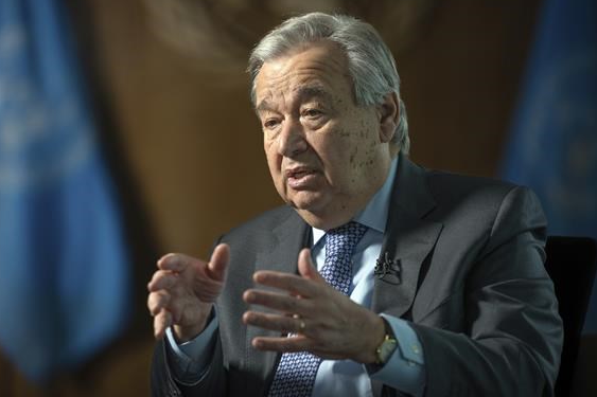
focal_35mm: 231
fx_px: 3829
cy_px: 169
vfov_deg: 5.9
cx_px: 286
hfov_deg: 8.9
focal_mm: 200
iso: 640
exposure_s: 1/100
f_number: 2.8
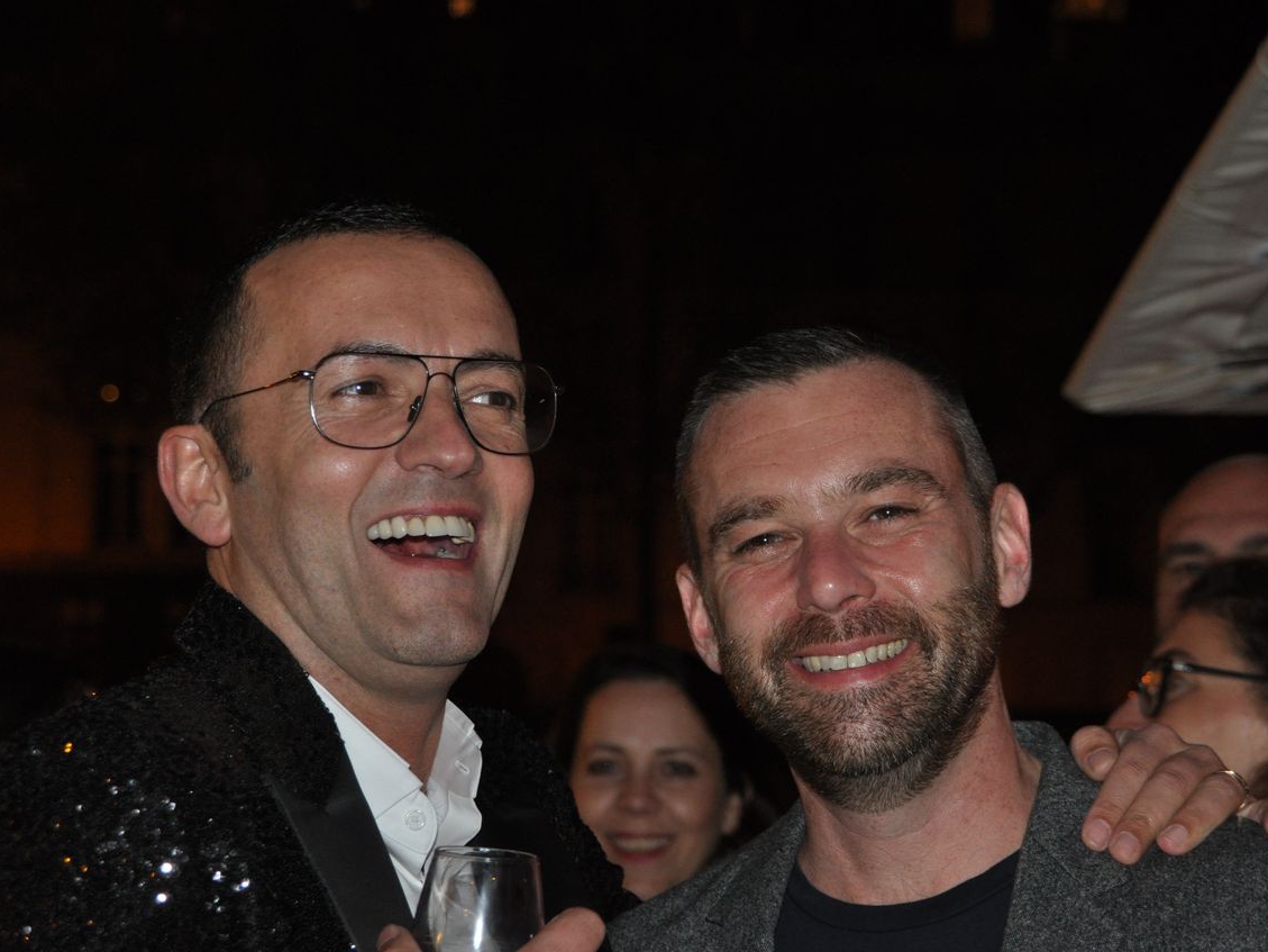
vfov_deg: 15.1
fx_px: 3590
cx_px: 662
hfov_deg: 20.0
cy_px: 477
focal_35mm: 98
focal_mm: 60
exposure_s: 1/60
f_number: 5
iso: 800
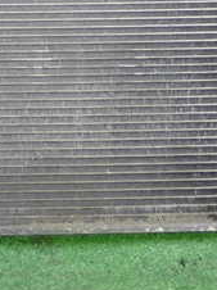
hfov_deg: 11.0
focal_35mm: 133
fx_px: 1114
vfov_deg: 14.7
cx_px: 232
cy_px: 30
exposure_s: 1/25
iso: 800
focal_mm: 9.01
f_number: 3.2
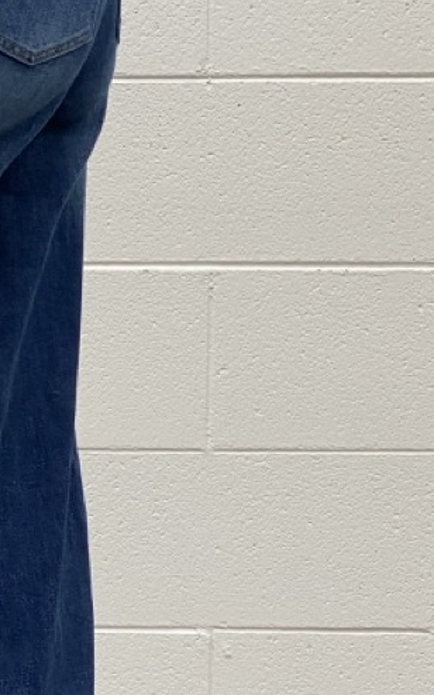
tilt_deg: -4.6
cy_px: 336
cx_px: -111
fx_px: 2707
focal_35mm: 143
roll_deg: -0.7
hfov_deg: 9.0
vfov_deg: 14.6
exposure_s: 1/122
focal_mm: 6
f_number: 2
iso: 32
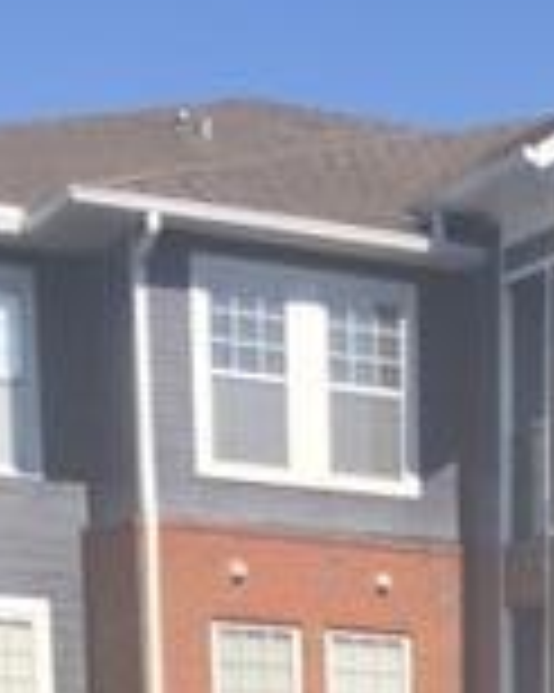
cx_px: 896
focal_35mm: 118
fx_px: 2421
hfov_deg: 12.3
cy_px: 1364
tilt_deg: -12.3
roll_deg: -2.6
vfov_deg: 13.9
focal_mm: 4.15
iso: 32
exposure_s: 1/2326
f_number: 2.2
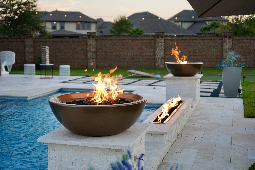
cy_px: 85
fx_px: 347
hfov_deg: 40.3
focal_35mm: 49
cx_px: 128
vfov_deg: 27.5
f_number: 4.5
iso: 640
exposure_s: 1/160
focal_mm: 49
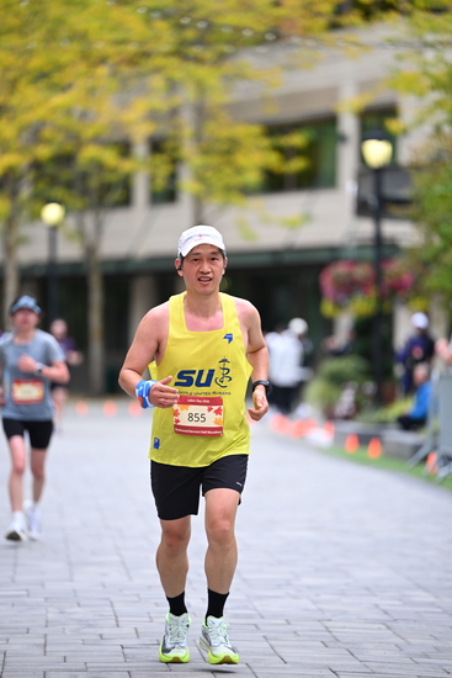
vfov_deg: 11.4
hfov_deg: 7.6
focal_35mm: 180
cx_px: 226
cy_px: 339
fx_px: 3388
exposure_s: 1/2000
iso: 640
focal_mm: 180
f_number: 2.8
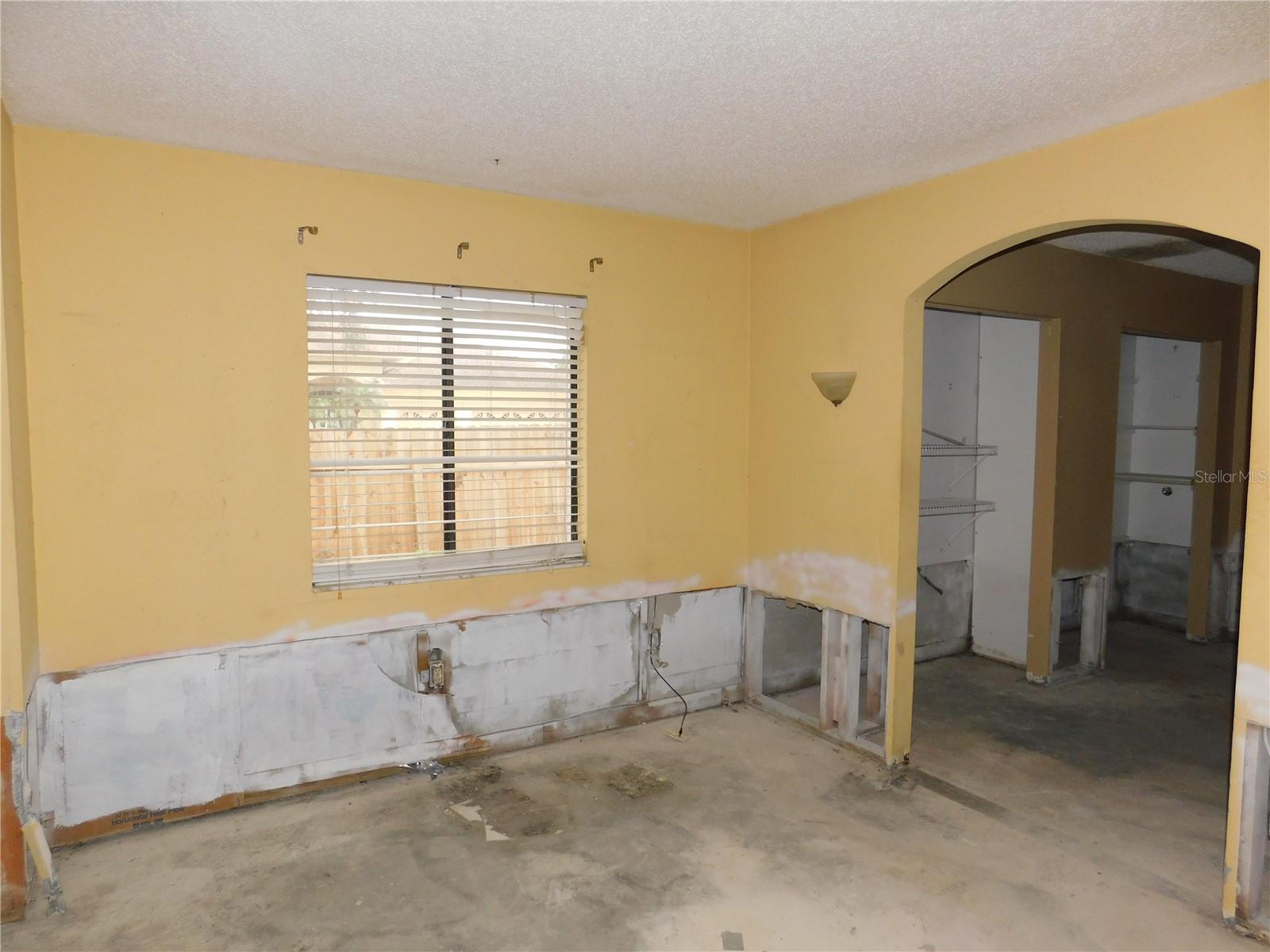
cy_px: 476
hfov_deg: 73.9
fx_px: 844
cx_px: 635
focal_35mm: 23
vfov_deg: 58.9
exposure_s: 1/30
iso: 200
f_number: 3
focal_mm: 4
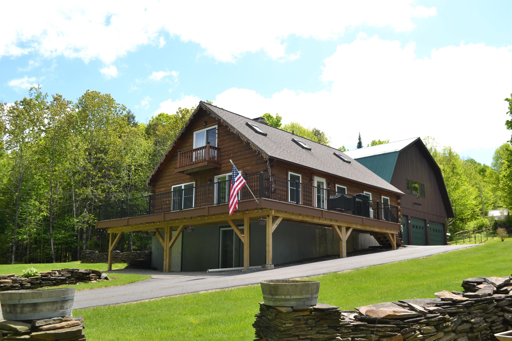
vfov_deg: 40.0
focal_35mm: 33
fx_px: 469
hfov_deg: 57.2
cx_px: 256
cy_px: 170
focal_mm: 22
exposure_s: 1/200
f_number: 7.1
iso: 100
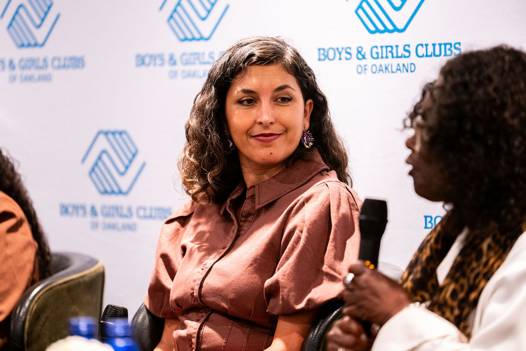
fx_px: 2922
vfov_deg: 6.9
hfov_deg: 10.3
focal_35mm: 200
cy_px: 176
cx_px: 263
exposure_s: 1/100
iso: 2500
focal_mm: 200
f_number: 3.2
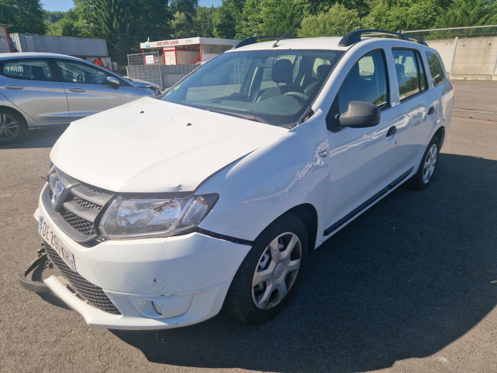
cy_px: 186
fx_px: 330
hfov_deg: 73.9
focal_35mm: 23
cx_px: 248
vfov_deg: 58.9
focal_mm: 5.4
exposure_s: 1/1667
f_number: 1.8
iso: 50
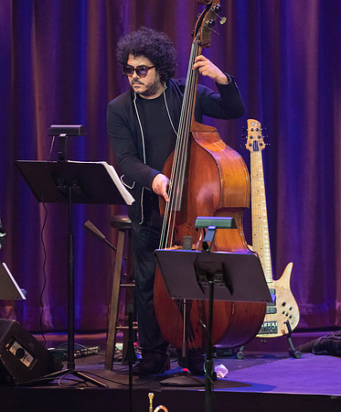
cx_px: 251
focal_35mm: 555
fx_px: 6853
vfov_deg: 3.4
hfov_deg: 2.8
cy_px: 206
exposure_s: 1/250
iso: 3200
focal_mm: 400
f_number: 5.6
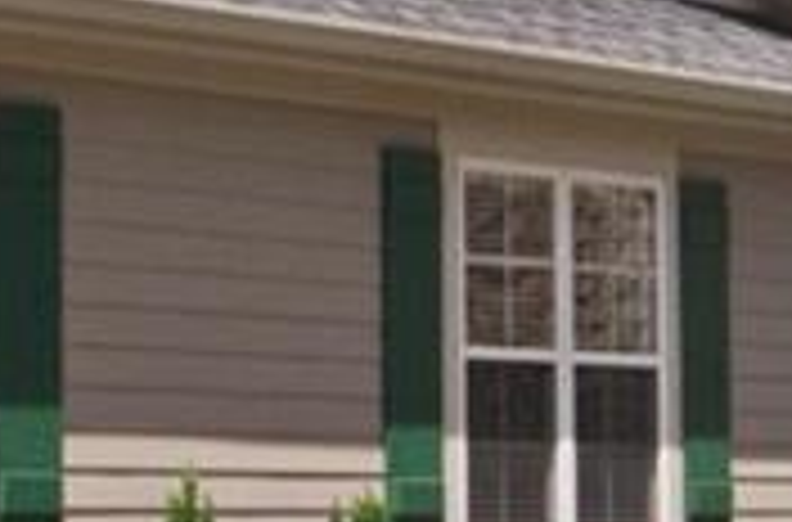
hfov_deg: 11.0
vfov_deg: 7.8
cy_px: 218
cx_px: -648
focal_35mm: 175
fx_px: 3836
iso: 400
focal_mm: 20
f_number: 18
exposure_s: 1/250
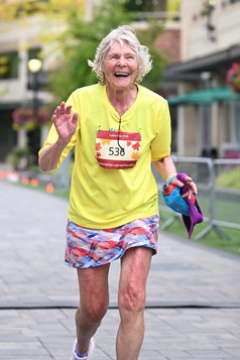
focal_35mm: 134
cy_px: 100
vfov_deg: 15.2
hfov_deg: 10.2
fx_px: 1340
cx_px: 121
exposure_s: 1/1600
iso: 640
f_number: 2.8
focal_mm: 87
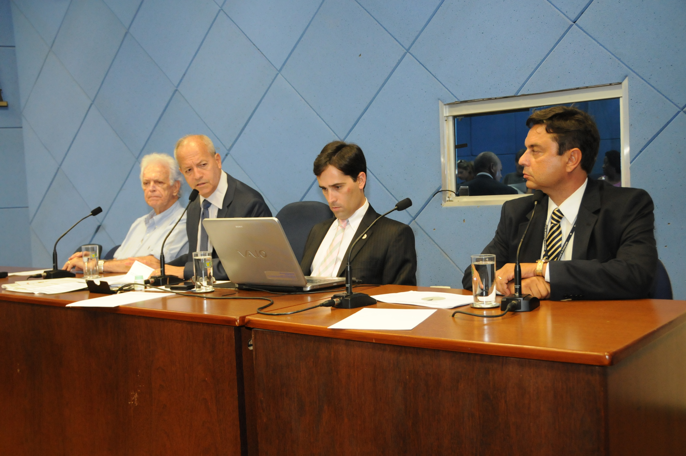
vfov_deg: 34.1
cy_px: 228
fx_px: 742
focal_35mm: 39
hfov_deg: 49.6
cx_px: 343
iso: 1600
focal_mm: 26
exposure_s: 1/100
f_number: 4
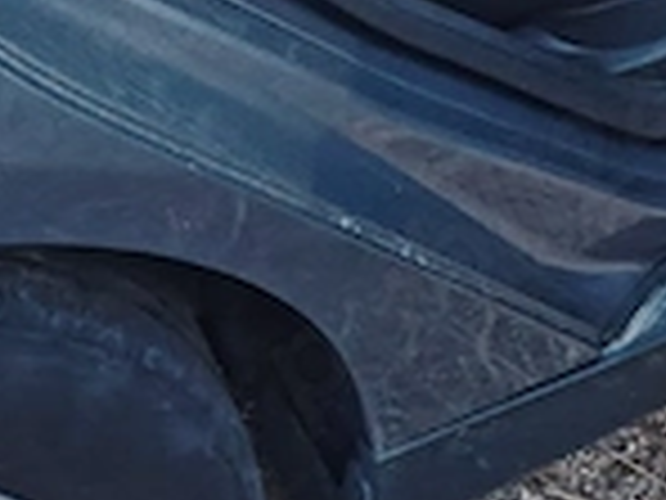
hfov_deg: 18.8
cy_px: -450
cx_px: 868
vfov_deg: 13.4
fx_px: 1866
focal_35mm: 97
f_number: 1.75
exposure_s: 1/16.7
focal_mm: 5.25
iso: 13504
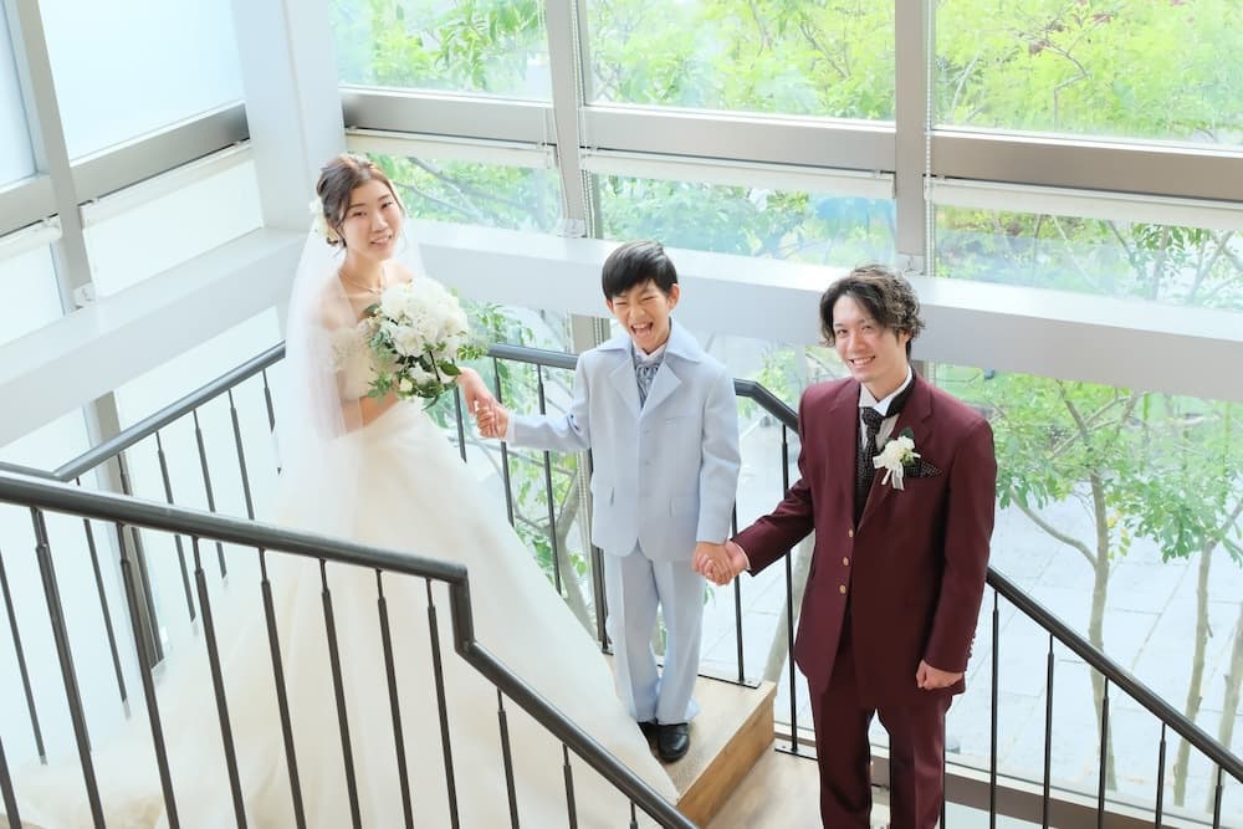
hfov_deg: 41.9
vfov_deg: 28.7
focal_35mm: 47
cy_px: 414
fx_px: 1623
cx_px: 622
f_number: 5.6
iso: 1600
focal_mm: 31
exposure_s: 1/100
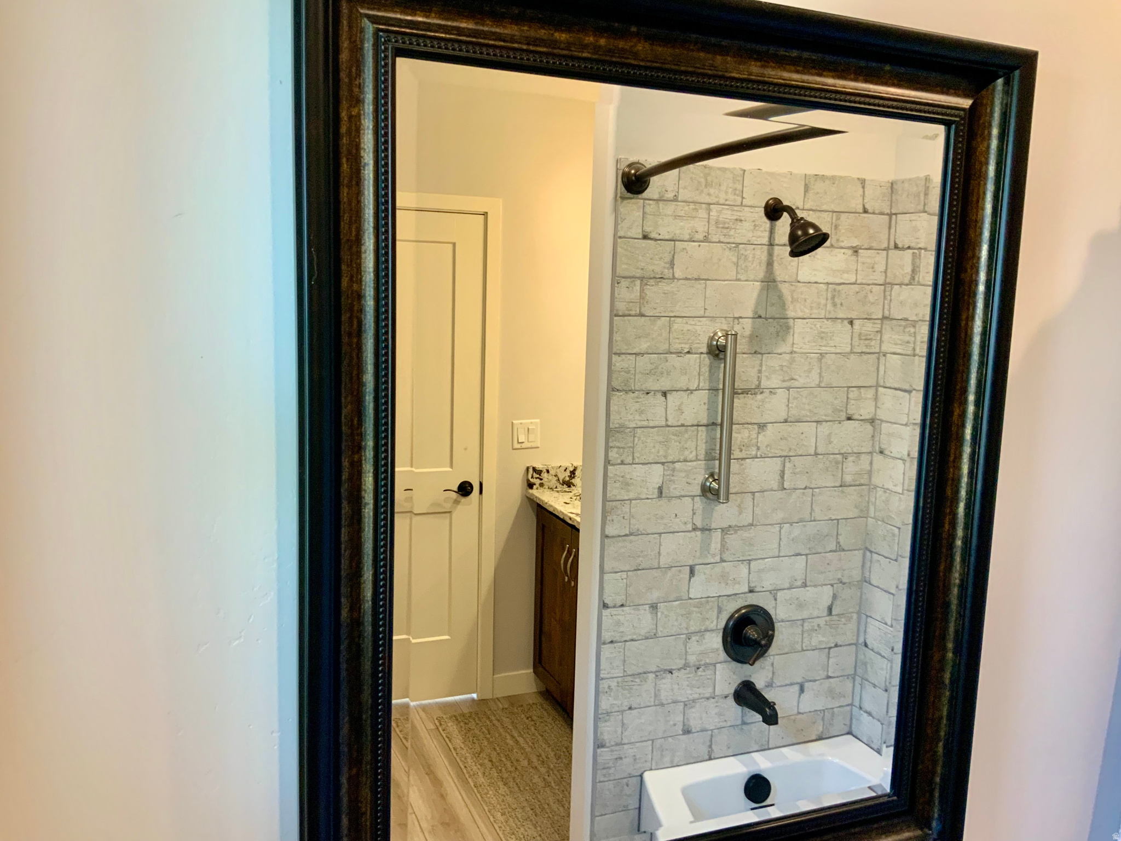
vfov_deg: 48.2
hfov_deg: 61.7
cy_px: 420
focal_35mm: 29
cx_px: 560
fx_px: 939
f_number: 1.8
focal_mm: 3
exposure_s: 1/60
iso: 100
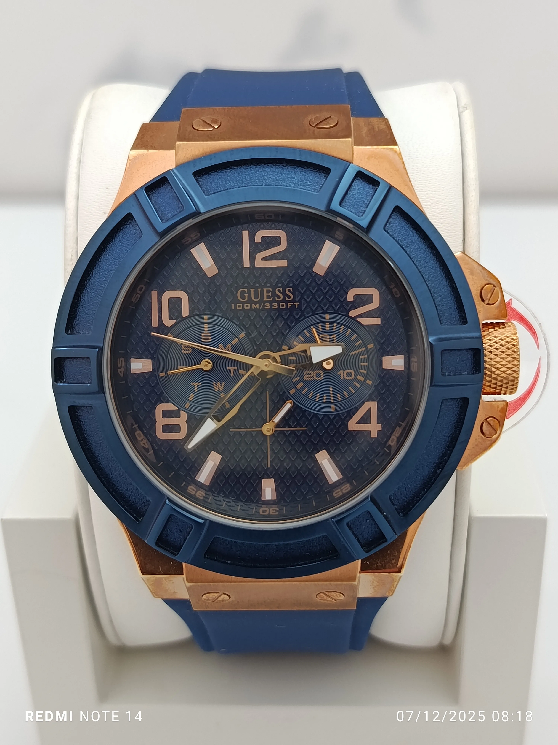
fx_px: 1032
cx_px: 279
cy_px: 372
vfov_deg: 39.7
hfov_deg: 30.3
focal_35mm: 48
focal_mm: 5.24
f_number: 1.7
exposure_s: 1/100
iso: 371
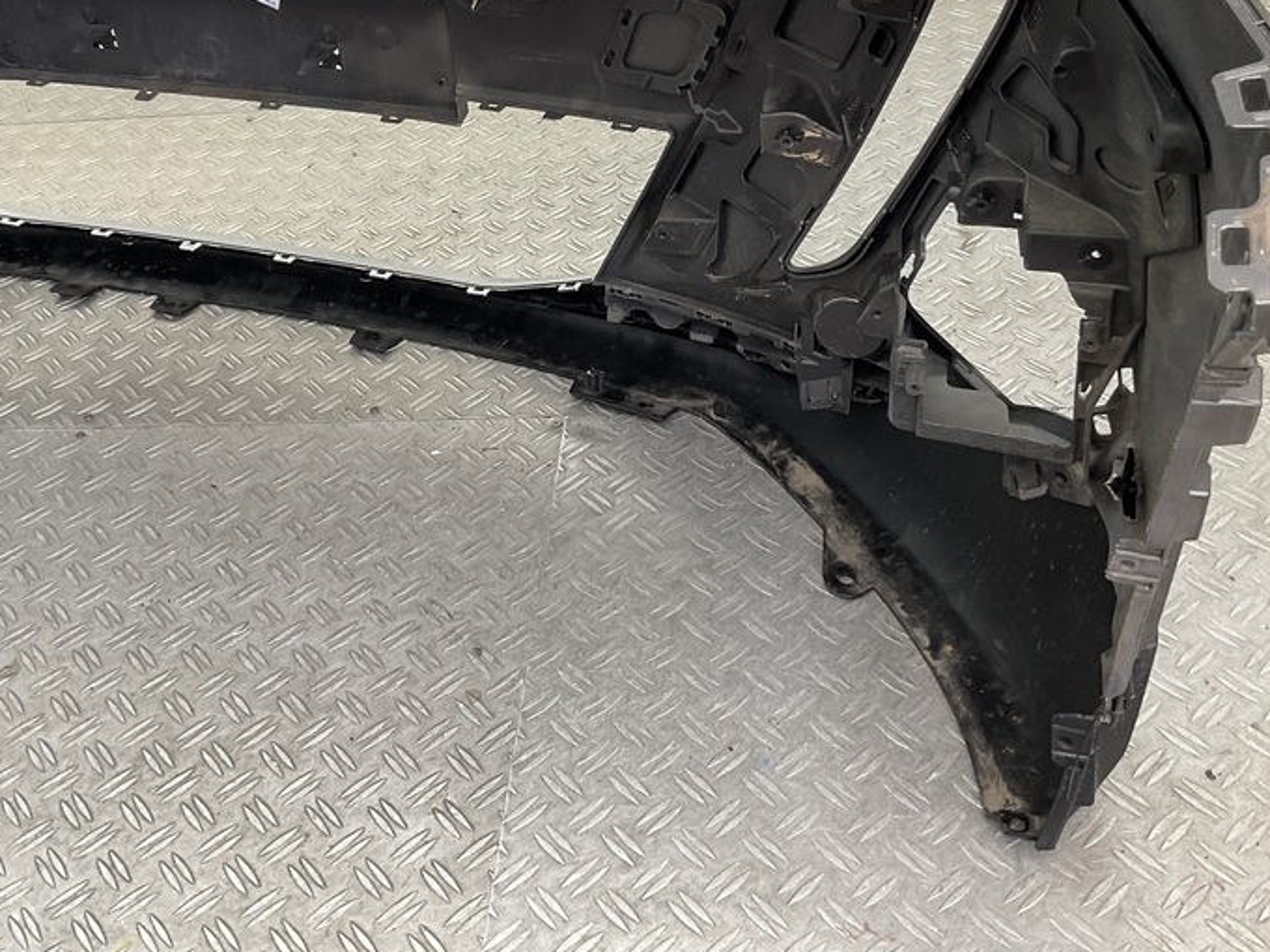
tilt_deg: -32.9
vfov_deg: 33.1
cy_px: 265
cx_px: 495
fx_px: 1578
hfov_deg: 43.6
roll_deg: +8.9
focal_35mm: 43
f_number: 1.8
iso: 32
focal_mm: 3
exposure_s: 1/100
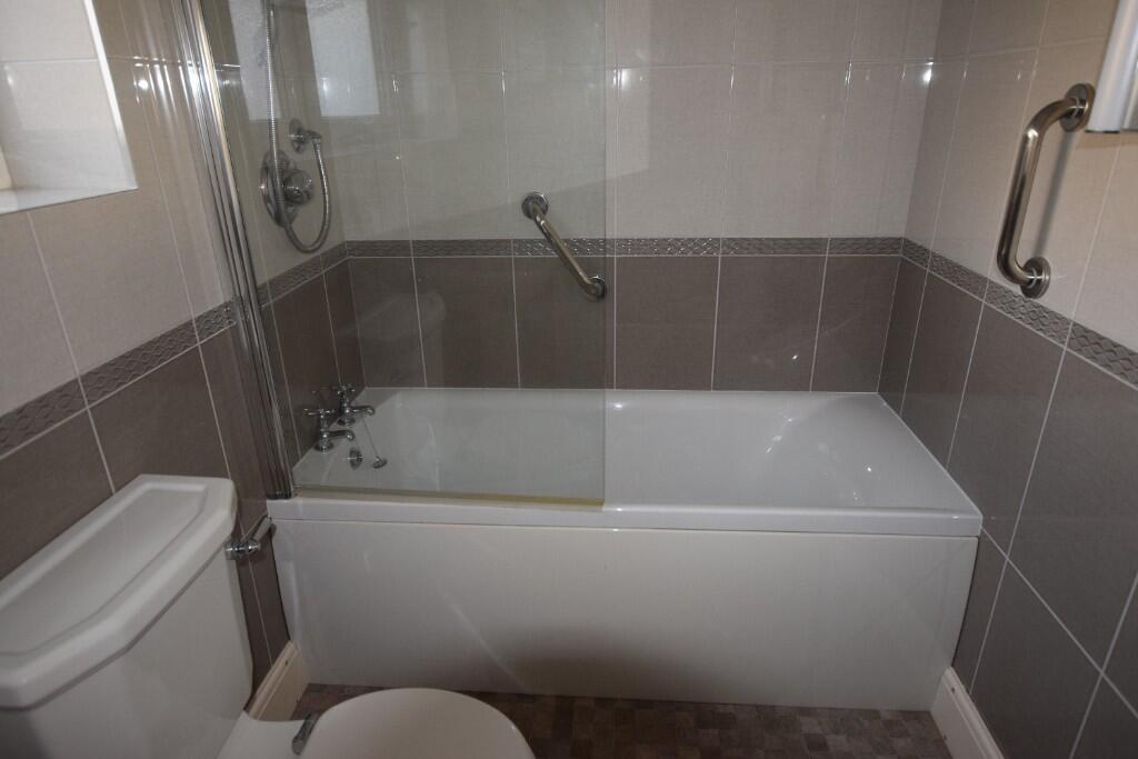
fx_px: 664
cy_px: 380
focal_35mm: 21
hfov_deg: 81.2
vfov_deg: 59.5
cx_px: 569
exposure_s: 1/60
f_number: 4
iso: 800
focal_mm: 14
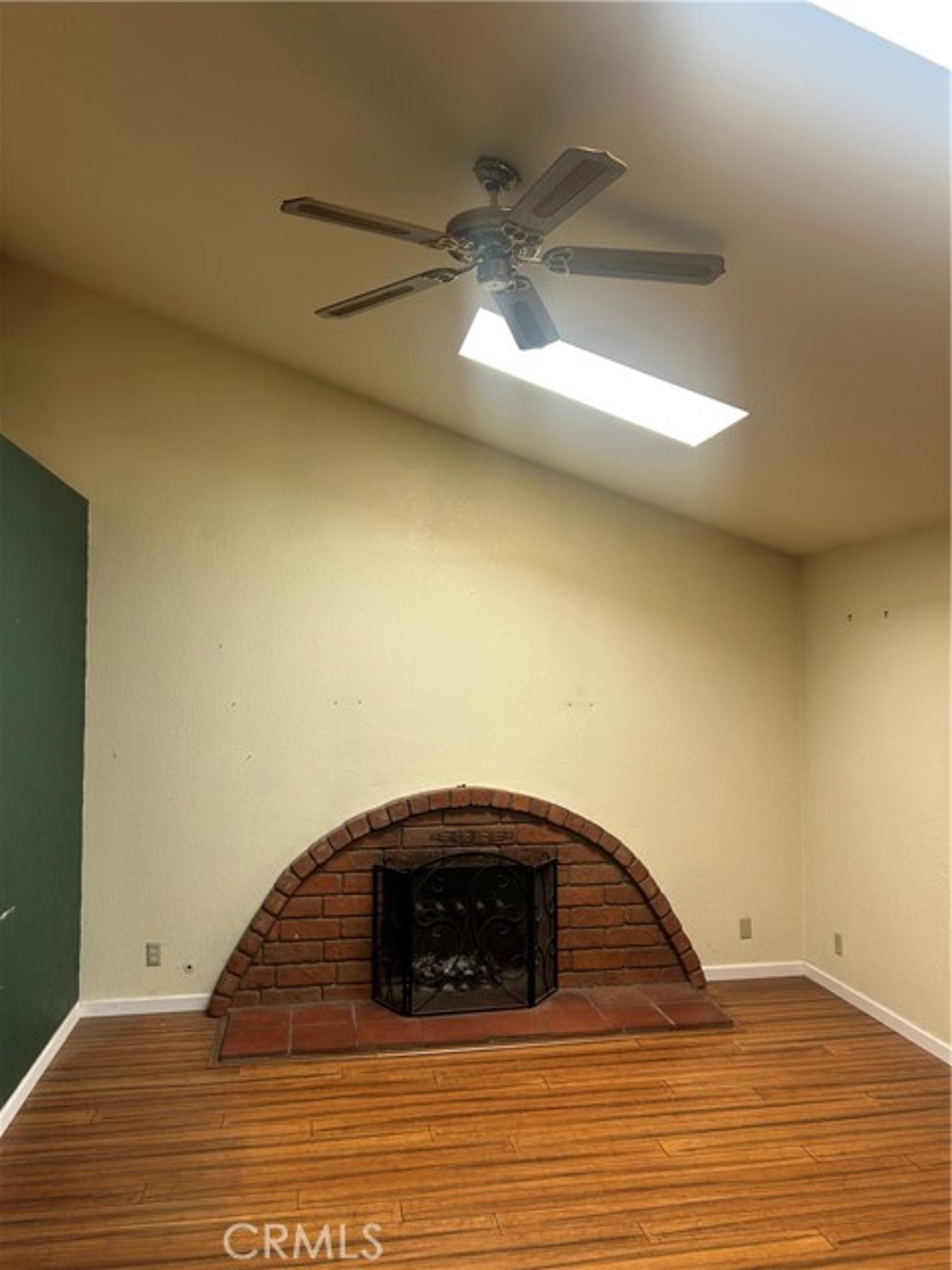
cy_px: 635
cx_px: 476
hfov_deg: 53.1
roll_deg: -0.5
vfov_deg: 67.3
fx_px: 953
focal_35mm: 26
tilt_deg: +3.0
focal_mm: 5.7
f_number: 1.5
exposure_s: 1/121
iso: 50
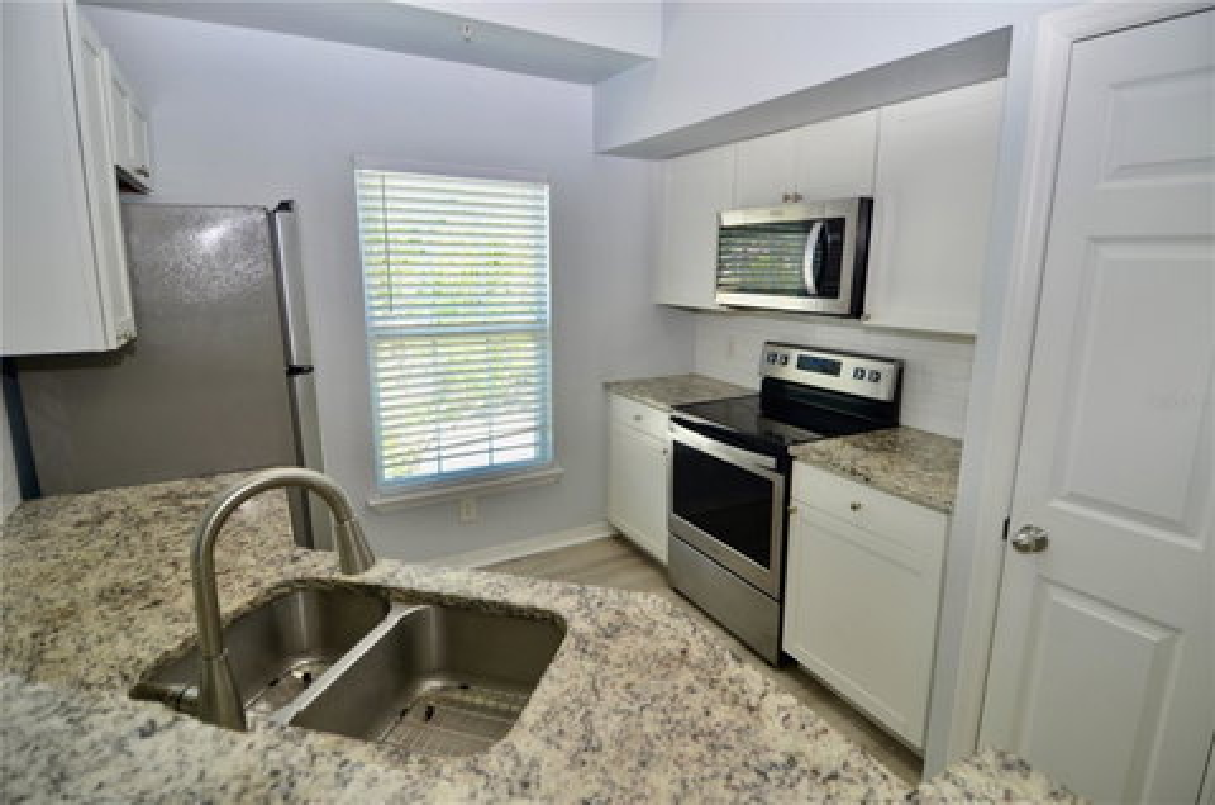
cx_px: 608
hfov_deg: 90.1
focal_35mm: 18
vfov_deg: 67.2
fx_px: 606
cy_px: 402
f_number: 4
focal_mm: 12
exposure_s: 1/60
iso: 200
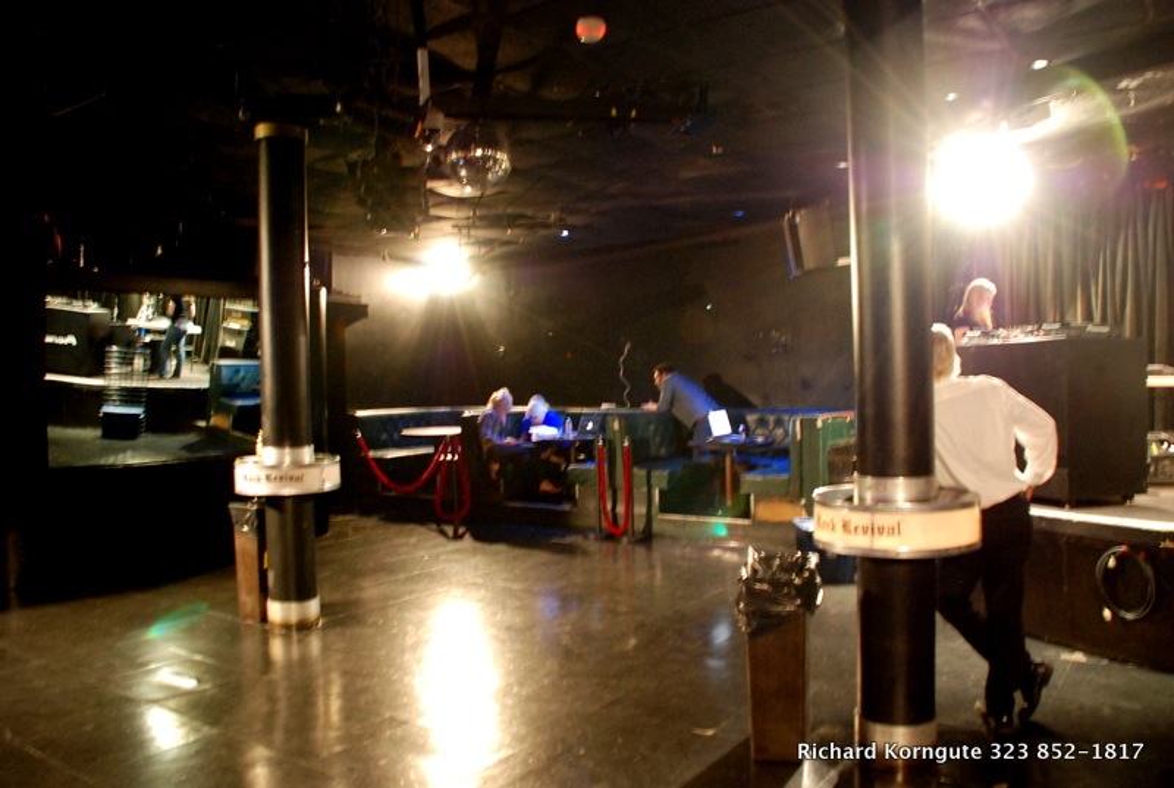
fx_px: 882
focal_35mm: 27
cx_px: 587
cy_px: 394
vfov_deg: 48.1
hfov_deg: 67.3
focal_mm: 18
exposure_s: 1/2
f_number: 3.5
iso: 800
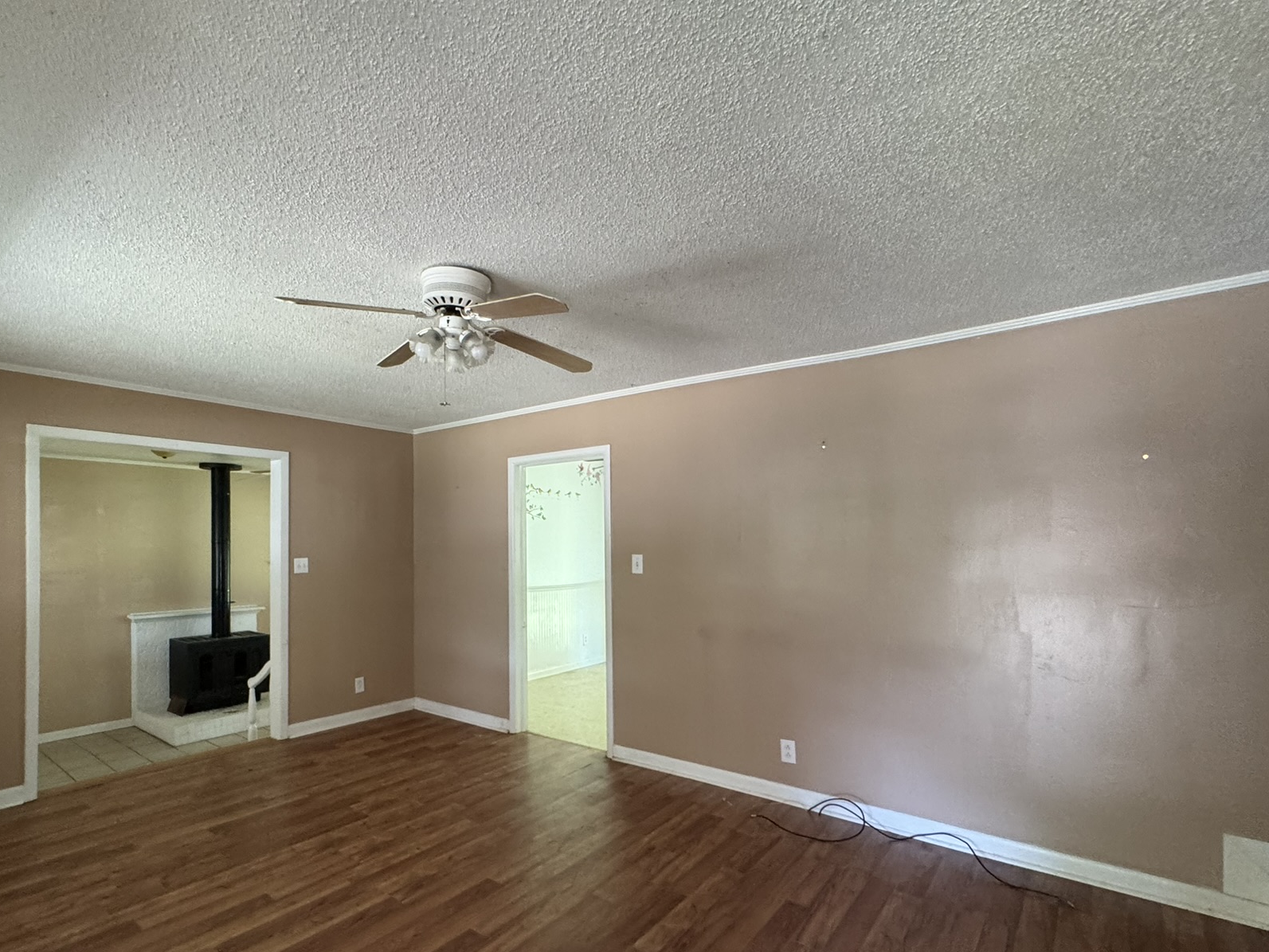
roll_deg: +0.1
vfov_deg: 71.3
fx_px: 660
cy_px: 535
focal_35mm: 18
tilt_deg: +0.8
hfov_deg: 86.9
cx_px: 523
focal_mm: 2.22
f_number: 2.2
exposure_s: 1/60
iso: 500
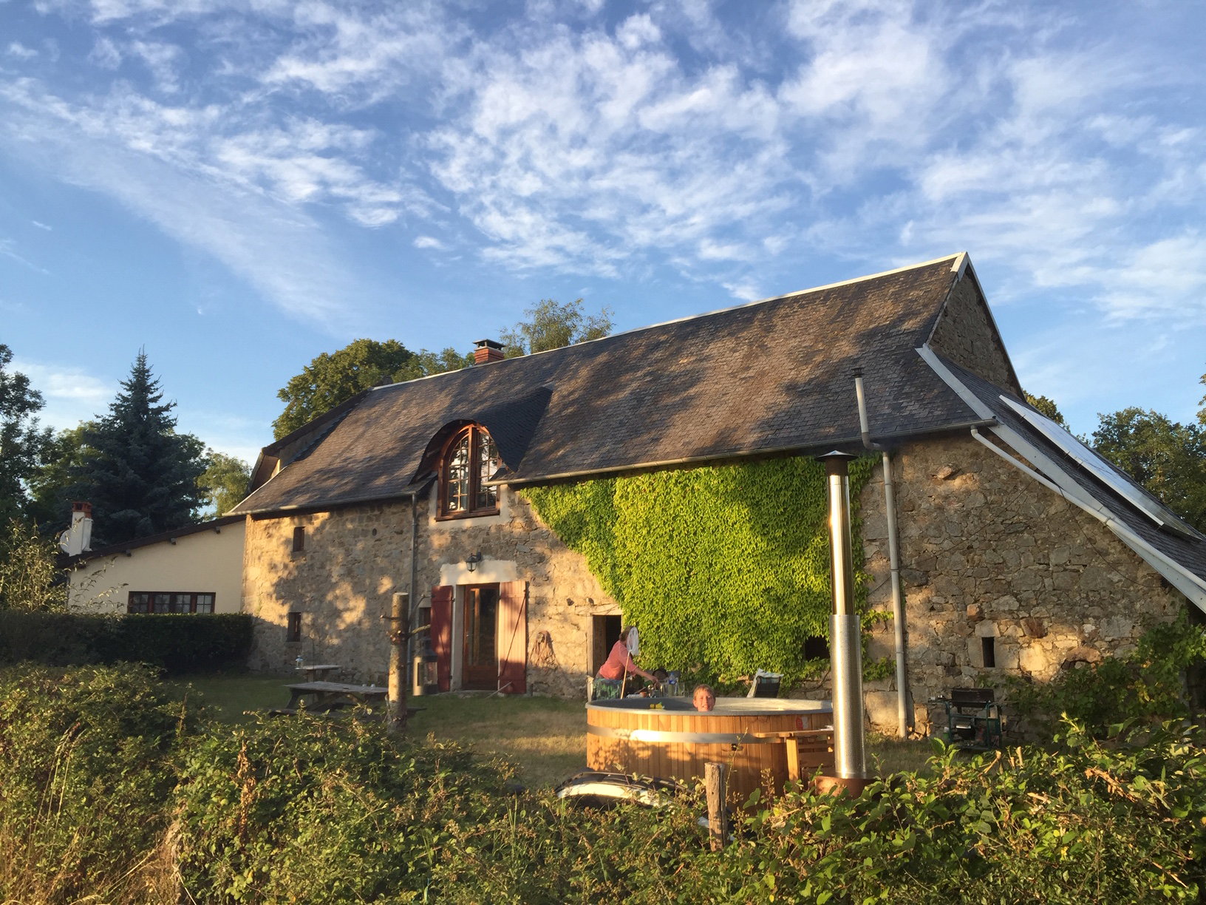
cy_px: 452
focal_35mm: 29
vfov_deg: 48.2
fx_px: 1010
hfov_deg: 61.7
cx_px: 603
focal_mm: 4.15
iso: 32
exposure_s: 1/425
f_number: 2.2
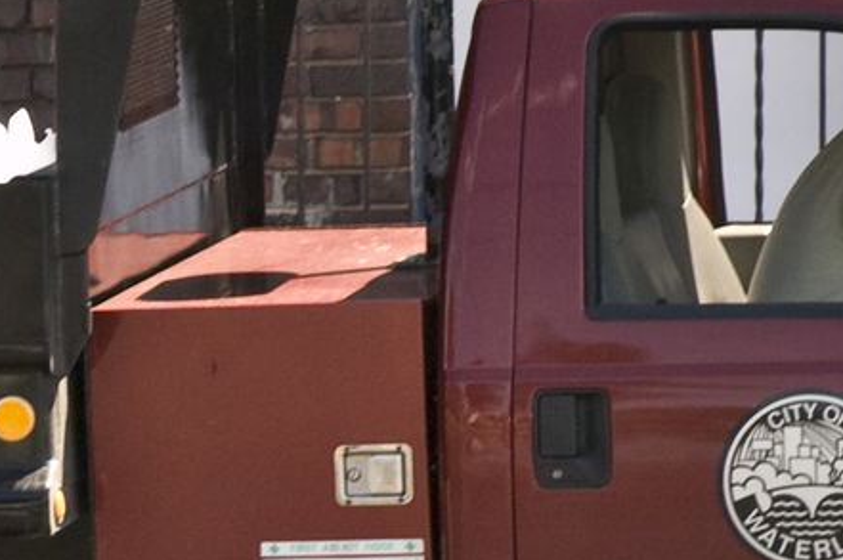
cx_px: -317
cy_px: 506
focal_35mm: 588
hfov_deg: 3.5
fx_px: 13754
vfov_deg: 2.3
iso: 400
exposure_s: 1/320
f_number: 6.7
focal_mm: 90
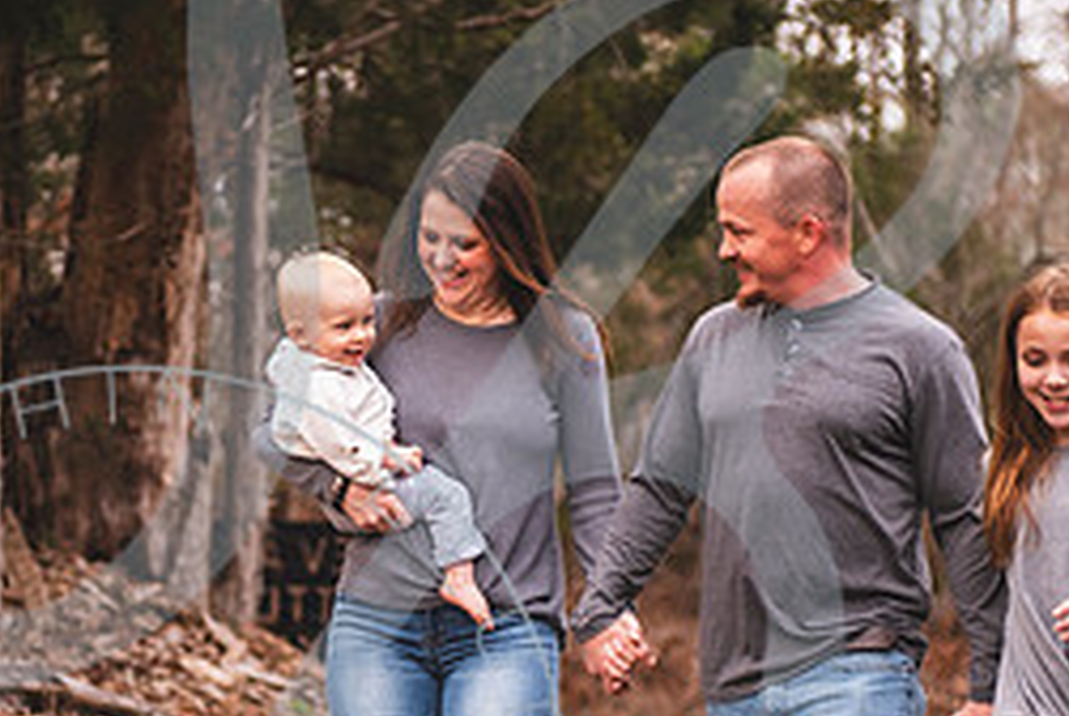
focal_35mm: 143
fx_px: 4251
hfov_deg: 14.3
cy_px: 445
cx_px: 345
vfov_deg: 9.6
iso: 250
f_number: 2.8
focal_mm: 62
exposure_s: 1/250
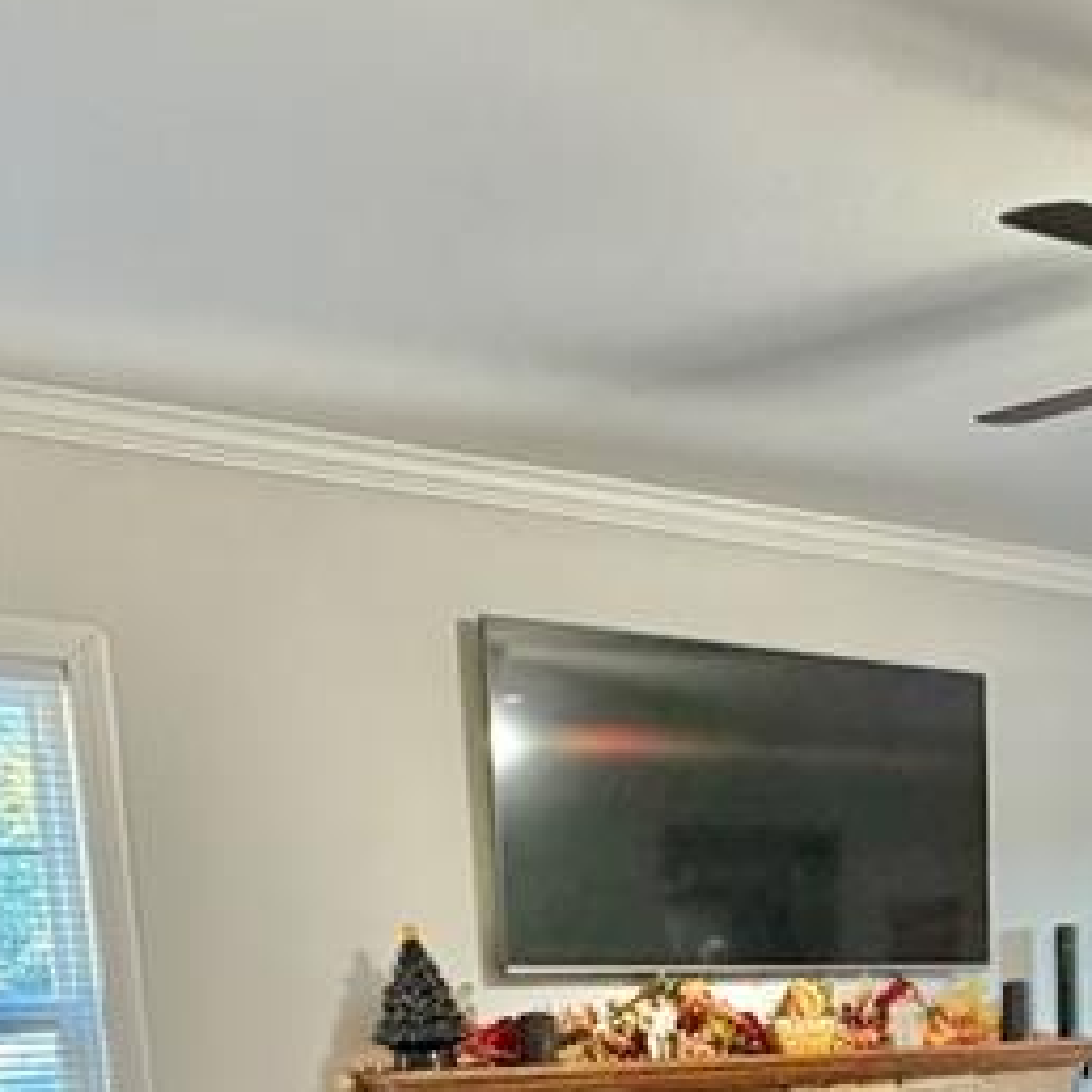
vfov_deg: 30.4
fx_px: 1749
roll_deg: +2.0
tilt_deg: -8.4
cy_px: 1246
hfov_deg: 32.2
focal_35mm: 49
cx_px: 1071
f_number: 2.2
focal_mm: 2.22
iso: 320
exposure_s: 1/60
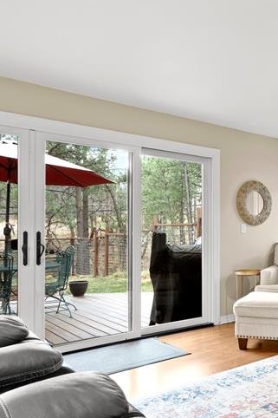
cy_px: 228
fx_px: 394
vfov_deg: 55.7
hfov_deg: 33.8
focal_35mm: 34
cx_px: 305
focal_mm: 16
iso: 100
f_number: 11
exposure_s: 5
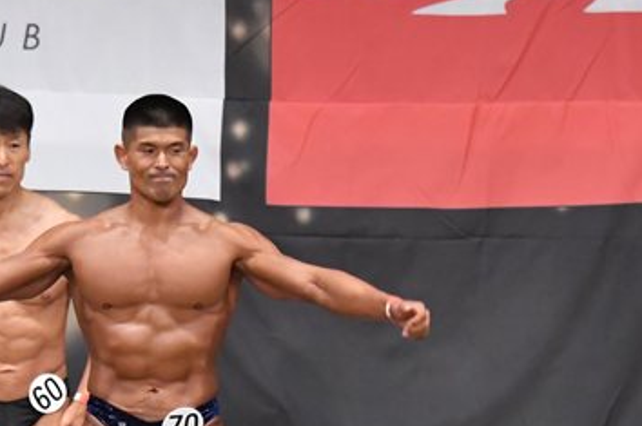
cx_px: 220
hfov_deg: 5.1
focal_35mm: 401
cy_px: 419
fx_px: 7141
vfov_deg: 3.4
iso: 6400
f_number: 5.6
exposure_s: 1/400
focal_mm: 122
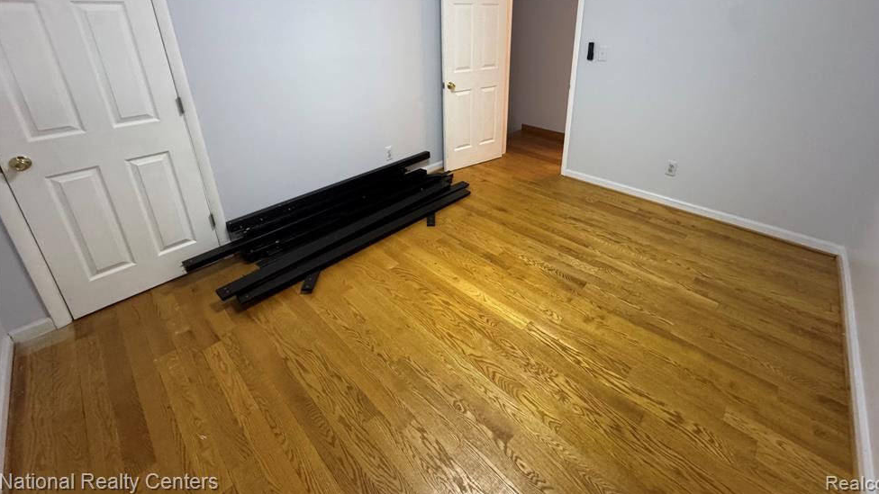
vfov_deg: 64.7
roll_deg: +0.2
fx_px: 373
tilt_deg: -20.8
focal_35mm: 16
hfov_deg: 99.3
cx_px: 456
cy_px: 152
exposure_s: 1/60
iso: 400
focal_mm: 2.22
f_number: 2.2
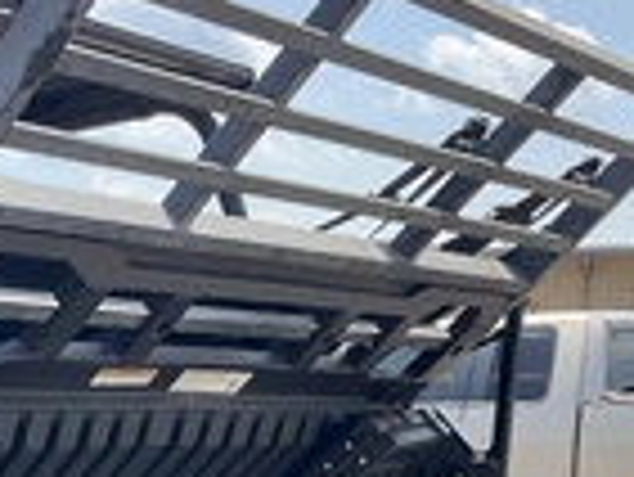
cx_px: -67
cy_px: 526
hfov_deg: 22.4
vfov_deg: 17.4
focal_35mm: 82
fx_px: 1503
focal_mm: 3
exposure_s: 1/613
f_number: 1.8
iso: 25
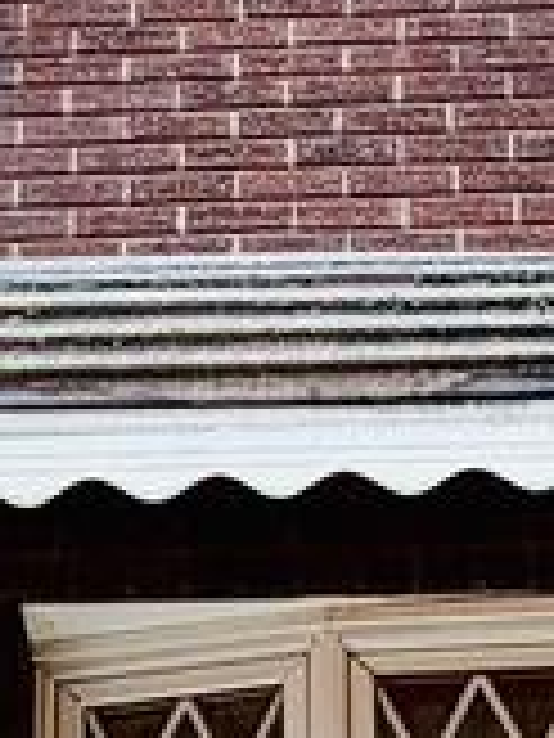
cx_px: 218
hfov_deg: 16.0
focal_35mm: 92
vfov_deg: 18.8
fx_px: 1963
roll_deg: -0.7
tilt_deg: +15.4
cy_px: 1102
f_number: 2.2
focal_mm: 2.22
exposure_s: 1/212
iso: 50
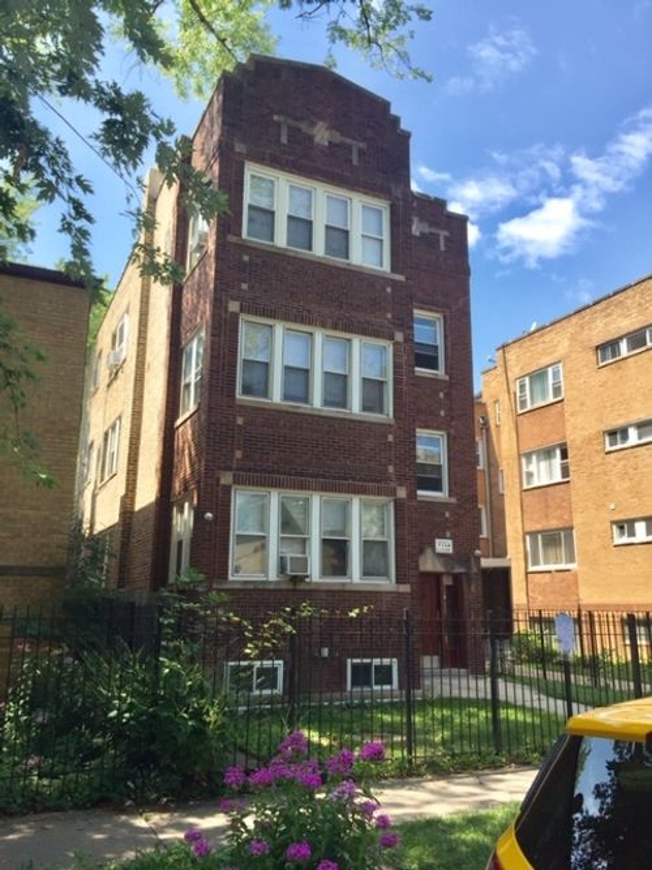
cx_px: 326
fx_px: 729
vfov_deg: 61.7
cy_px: 435
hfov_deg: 48.2
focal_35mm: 29
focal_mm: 4.15
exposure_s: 1/1068
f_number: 2.2
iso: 32
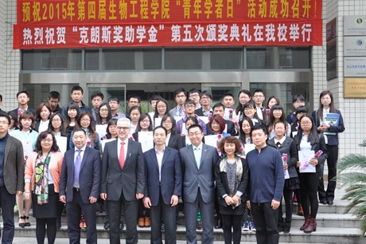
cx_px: 141
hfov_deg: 41.7
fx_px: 477
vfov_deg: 28.6
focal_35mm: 47
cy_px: 118
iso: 200
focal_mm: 24
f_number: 6.3
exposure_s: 1/40
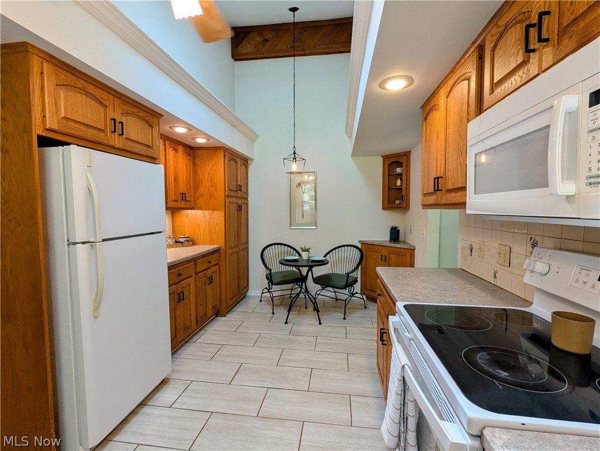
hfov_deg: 94.4
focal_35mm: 16
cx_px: 300
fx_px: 278
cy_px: 226
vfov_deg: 78.2
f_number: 2.2
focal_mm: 2.35
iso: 119
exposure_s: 1/120
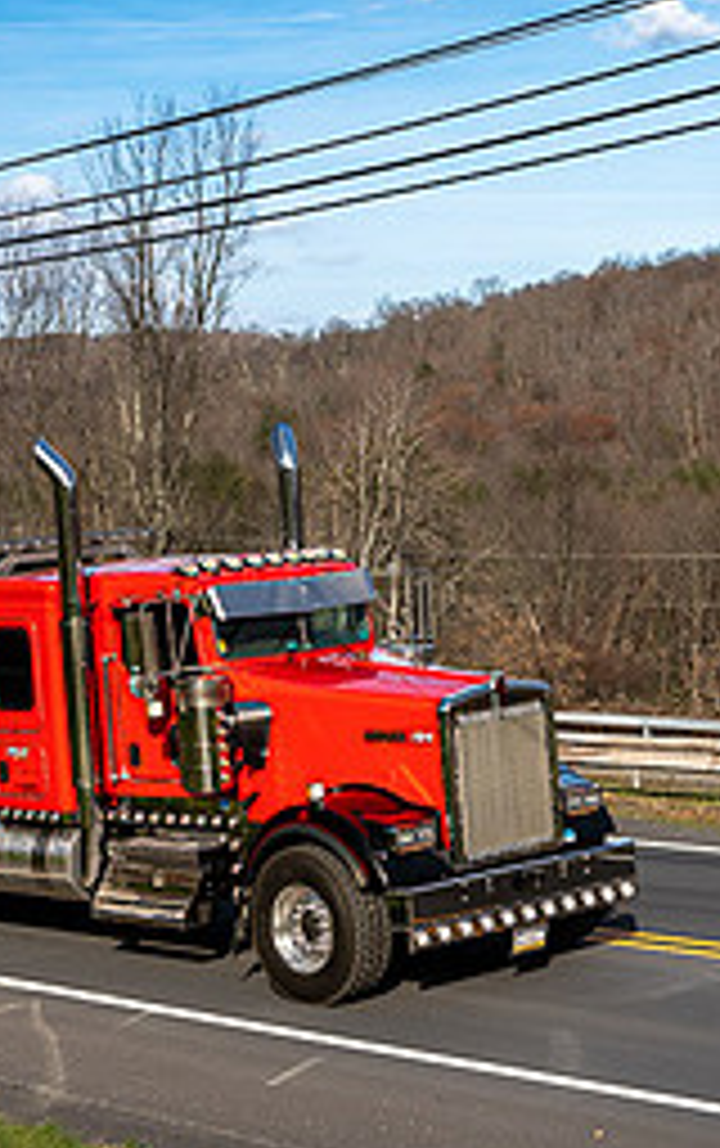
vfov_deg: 23.5
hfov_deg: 14.9
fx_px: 2755
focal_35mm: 88
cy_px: 592
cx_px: 486
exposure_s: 1/160
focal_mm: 38
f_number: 2.2
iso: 125
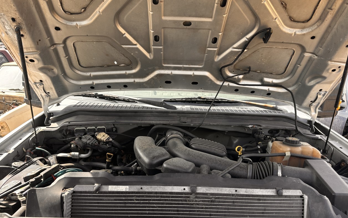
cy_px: 129
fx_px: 247
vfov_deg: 47.4
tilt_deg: -16.3
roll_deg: -5.2
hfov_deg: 70.4
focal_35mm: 26
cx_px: 173
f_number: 1.78
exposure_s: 1/439
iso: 80
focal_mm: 6.86
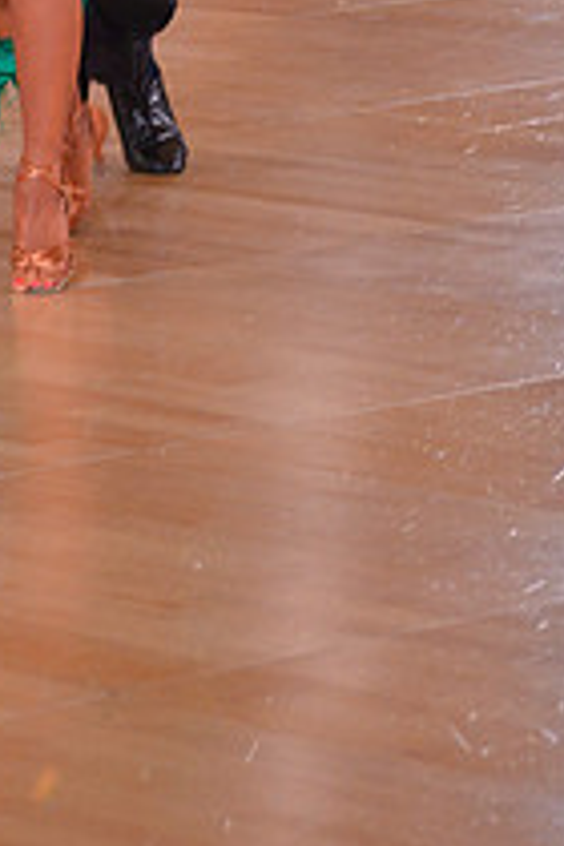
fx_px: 7778
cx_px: 107
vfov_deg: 6.2
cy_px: -230
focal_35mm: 331
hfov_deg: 4.2
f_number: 5.6
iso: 2000
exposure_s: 1/250
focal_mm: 120
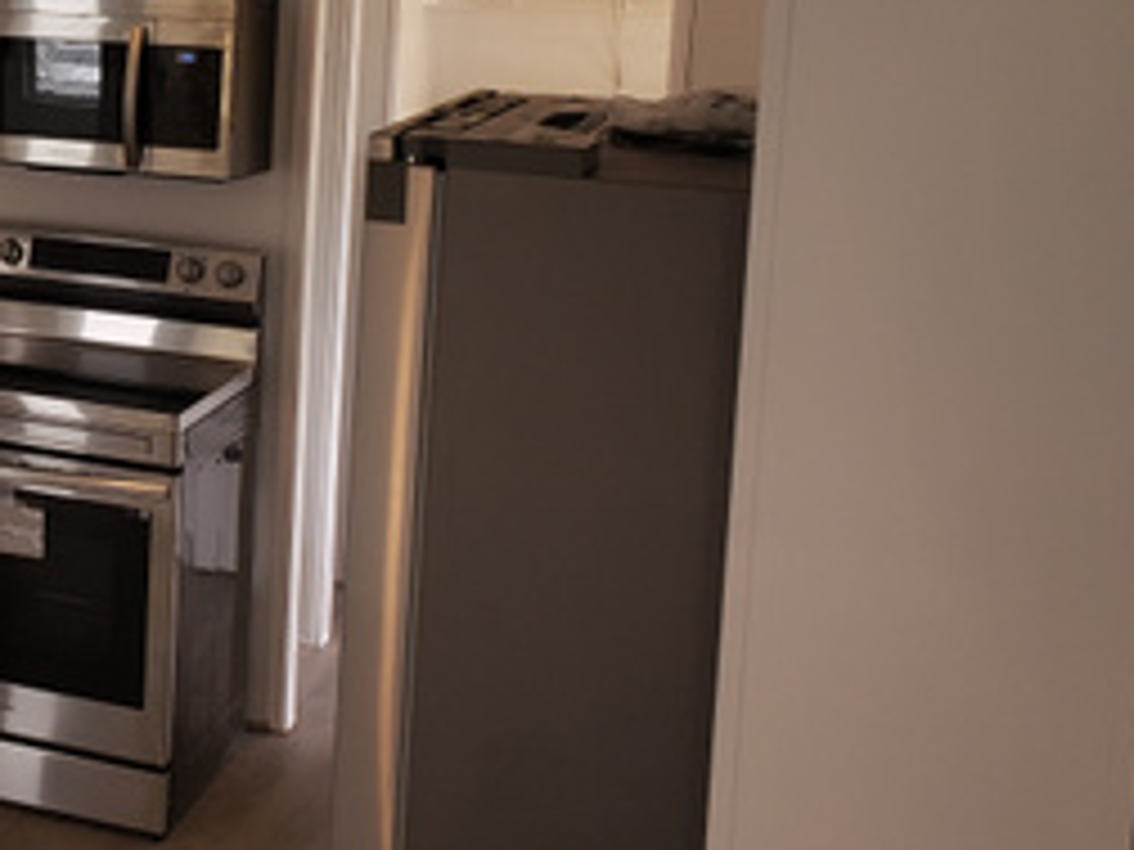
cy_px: 117
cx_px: -153
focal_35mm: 66
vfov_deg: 21.8
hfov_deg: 26.7
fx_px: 2162
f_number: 2.4
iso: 80
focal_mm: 4.3
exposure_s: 1/60
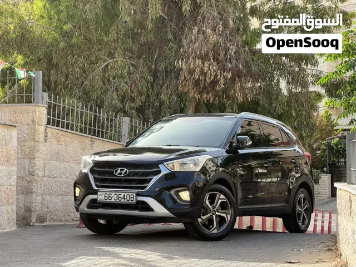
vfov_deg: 19.1
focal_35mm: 77
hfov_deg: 25.3
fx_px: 792
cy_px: 134
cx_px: 178
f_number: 2.8
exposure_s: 1/121
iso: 32
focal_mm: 9
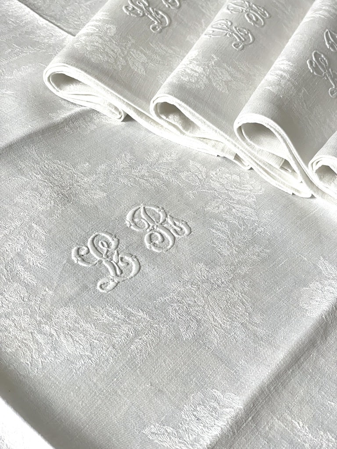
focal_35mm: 52
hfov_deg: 28.0
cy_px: 224
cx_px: 168
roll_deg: -14.1
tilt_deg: -44.7
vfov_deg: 36.8
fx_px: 675
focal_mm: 6
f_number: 2
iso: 200
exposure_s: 1/99
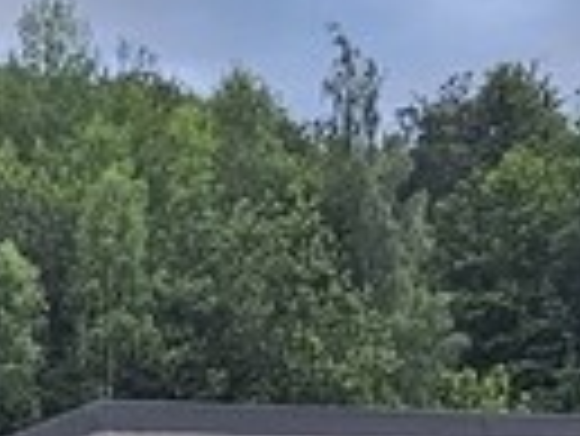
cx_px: -90
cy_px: 814
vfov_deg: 12.9
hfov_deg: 18.2
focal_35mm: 103
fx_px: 1727
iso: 80
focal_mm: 2.2
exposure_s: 1/100
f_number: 2.2
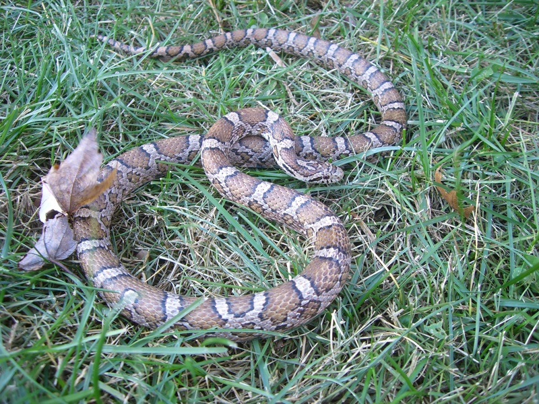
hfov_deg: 49.0
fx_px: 592
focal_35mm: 38
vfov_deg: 37.7
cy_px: 202
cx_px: 270
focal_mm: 6.2
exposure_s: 1/80
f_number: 2.7
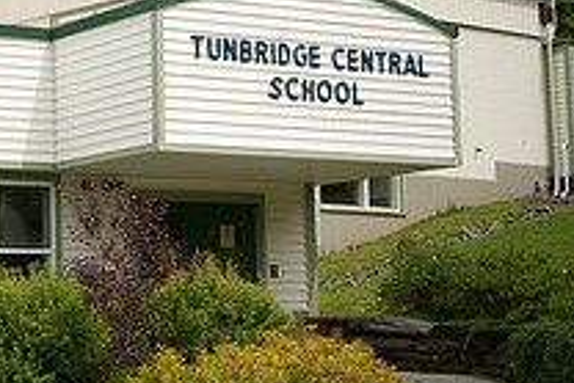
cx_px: 105
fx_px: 1867
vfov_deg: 11.7
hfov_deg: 17.3
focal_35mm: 117
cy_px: 77
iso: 400
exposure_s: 1/400
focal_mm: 42
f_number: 11
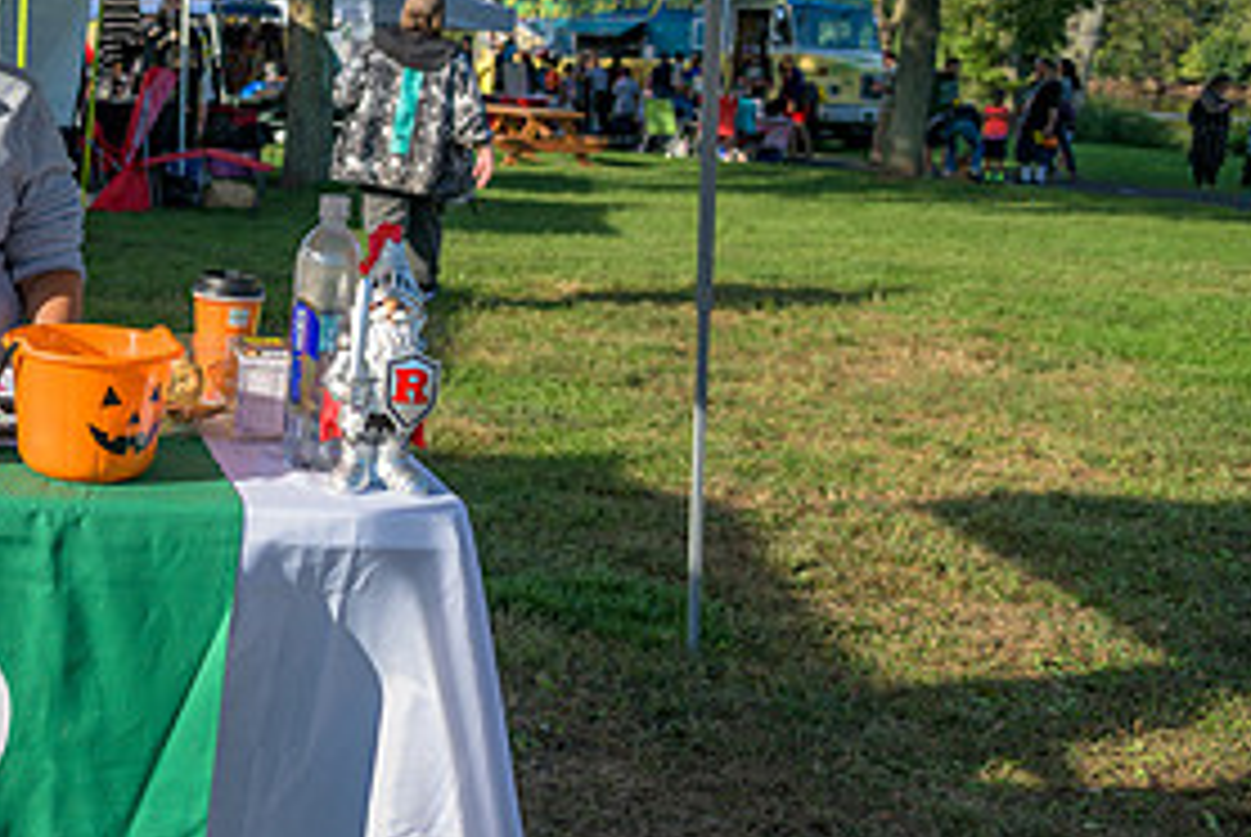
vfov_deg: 26.9
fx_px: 1739
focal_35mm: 50
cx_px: -32
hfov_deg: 35.4
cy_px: 286
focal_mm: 24
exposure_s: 1/200
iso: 72
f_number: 4
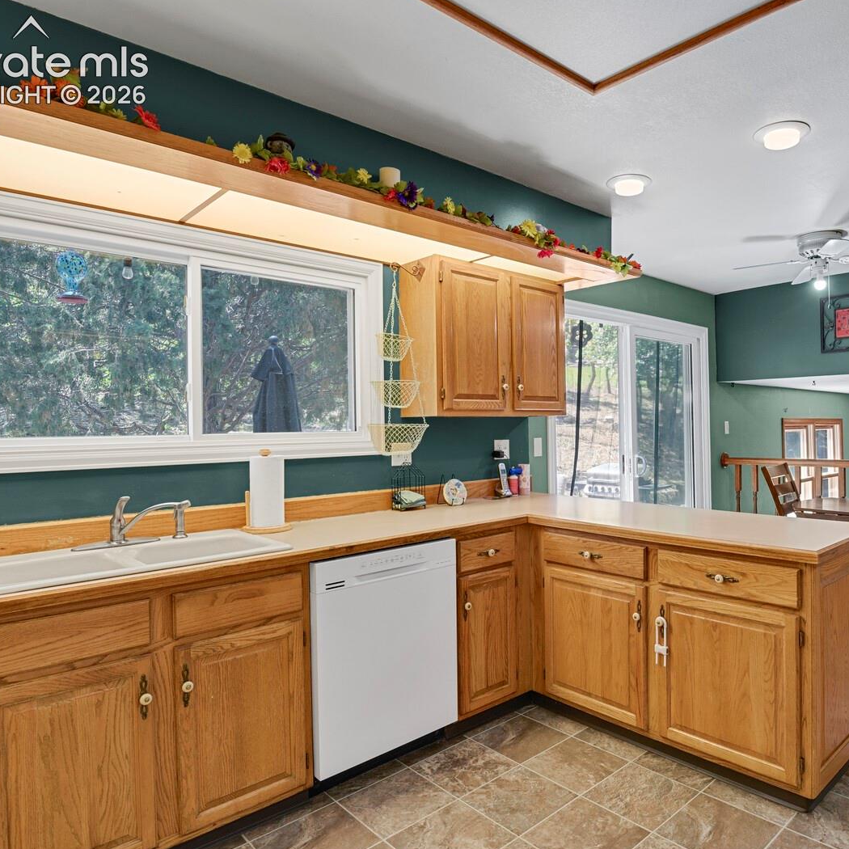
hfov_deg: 68.1
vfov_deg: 69.6
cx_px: 549
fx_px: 610
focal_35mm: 22
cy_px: 424
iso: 250
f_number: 8
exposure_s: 1.6
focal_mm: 17
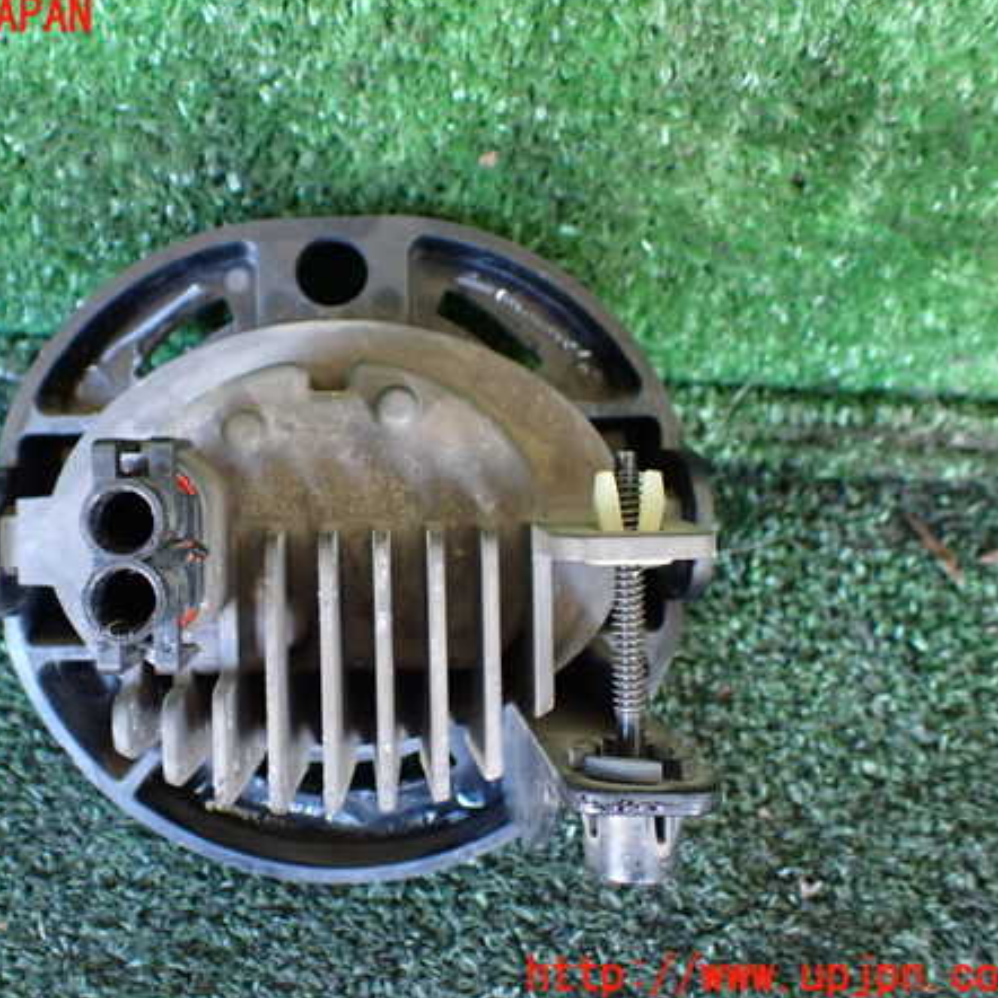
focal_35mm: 36
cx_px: 359
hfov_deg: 45.6
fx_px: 1174
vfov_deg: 46.0
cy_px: 497
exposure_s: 1/30
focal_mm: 5.4
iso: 800
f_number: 2.3
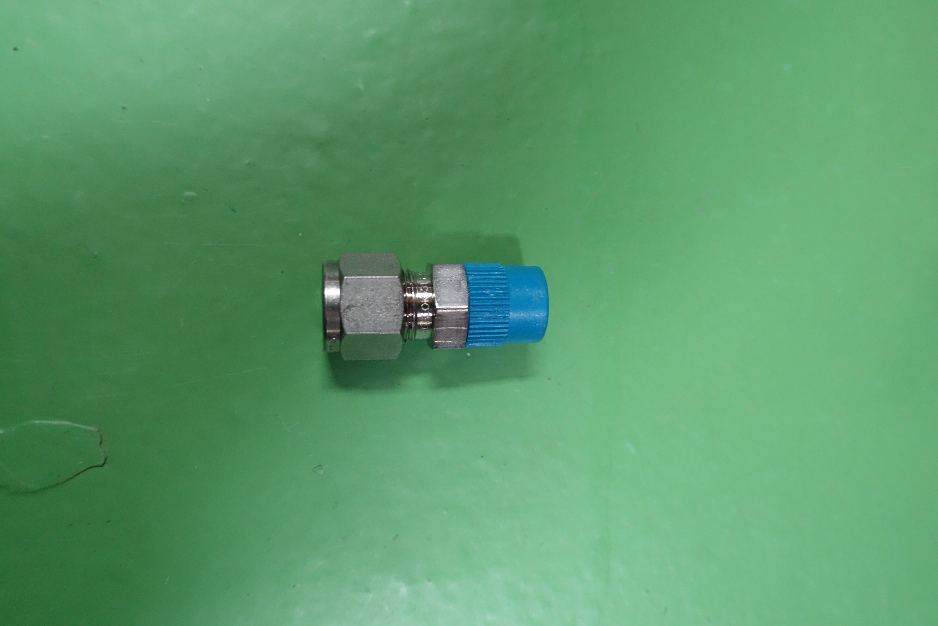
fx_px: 808
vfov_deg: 42.3
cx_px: 469
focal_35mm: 31
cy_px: 313
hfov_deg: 60.3
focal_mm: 11.22
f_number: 2.5
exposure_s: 1/30
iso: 800
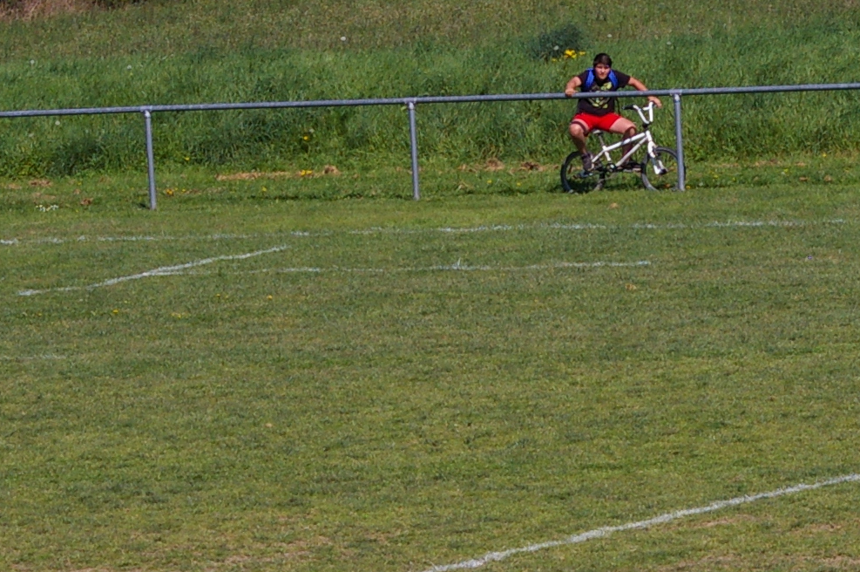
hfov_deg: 5.3
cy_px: 535
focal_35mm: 389
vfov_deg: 3.5
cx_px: 705
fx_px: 9272
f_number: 11
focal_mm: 85
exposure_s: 1/750
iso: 400
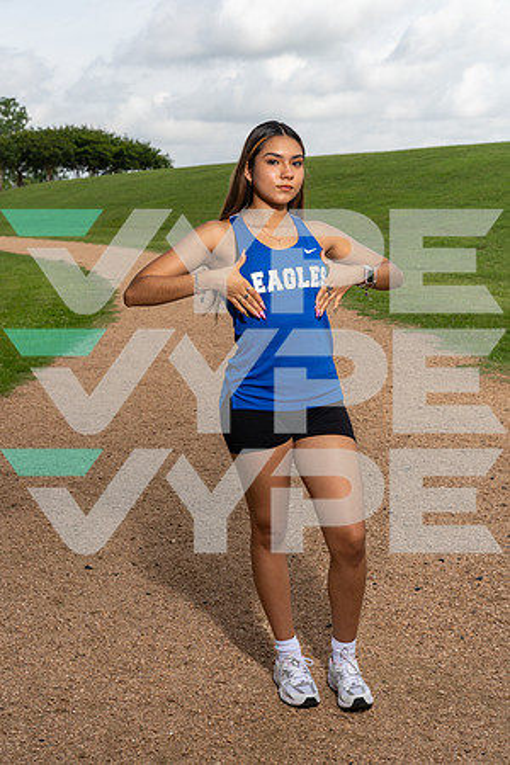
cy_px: 382
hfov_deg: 24.2
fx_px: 1190
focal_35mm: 56
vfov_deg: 35.6
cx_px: 255
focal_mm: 56
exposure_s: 1/250
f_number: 8
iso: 100
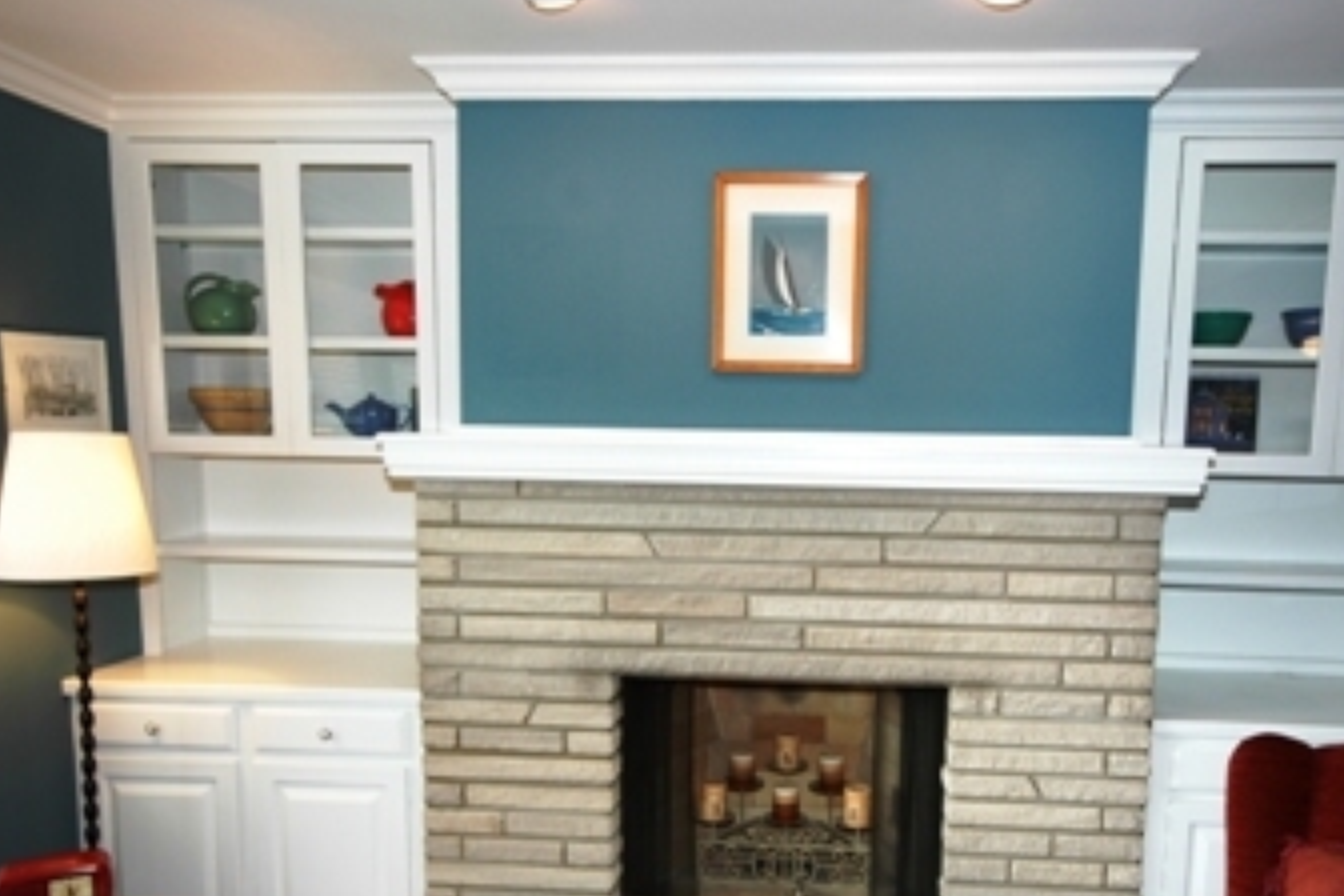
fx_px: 1045
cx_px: 772
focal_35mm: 28
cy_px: 560
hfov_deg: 65.1
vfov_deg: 46.0
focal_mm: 14
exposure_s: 1/13
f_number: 5
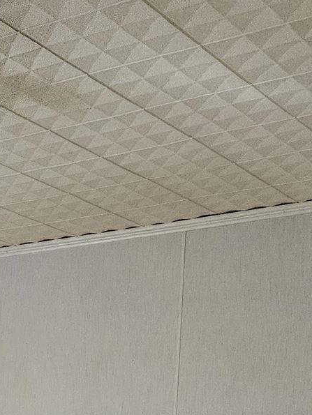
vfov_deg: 19.5
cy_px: 601
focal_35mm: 89
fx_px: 1068
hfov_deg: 16.0
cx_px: -54
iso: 1000
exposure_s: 1/240
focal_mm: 5.4
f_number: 1.8
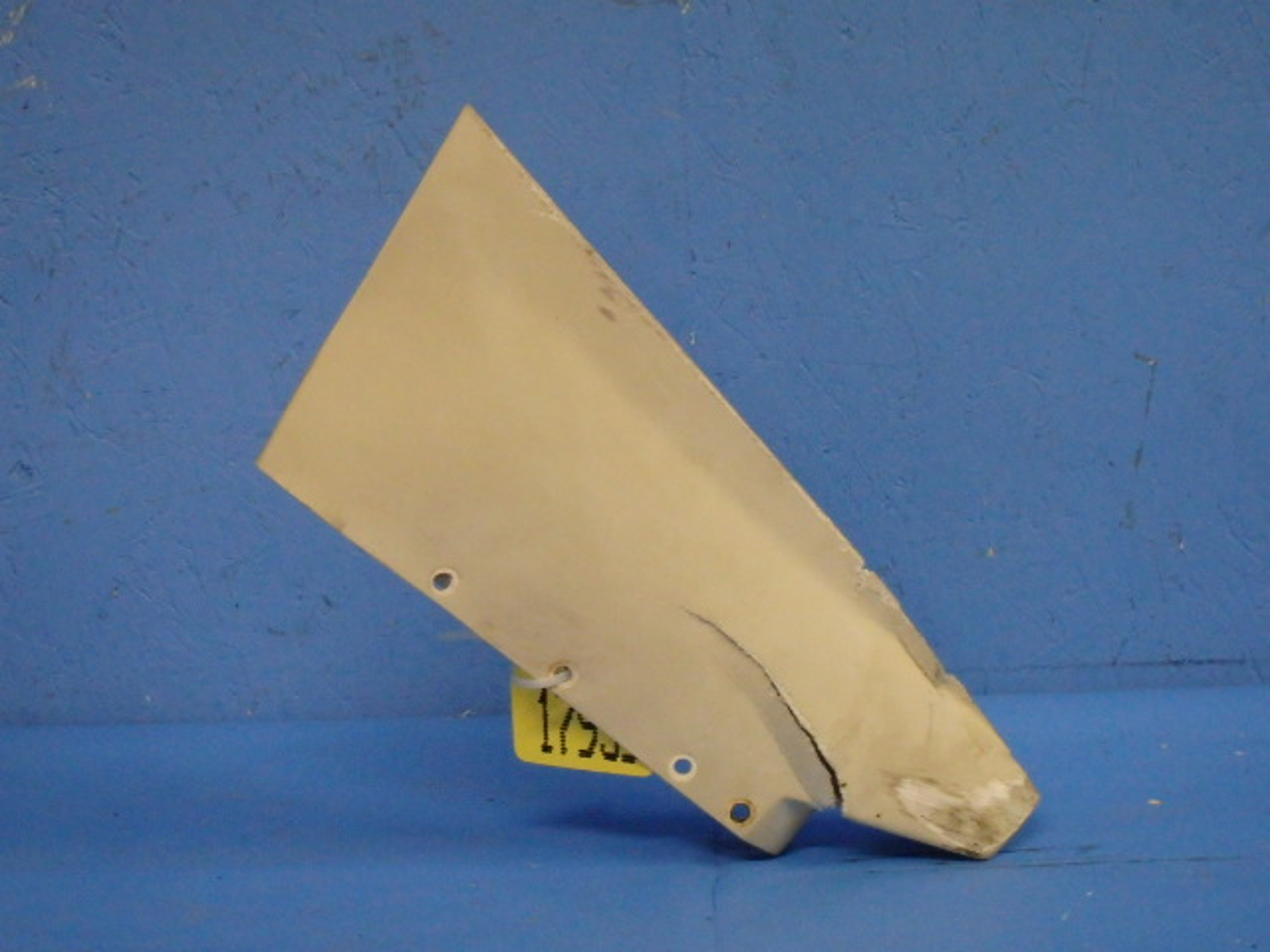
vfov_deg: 13.3
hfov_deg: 17.7
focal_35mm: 111
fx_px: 4072
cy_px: 476
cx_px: 635
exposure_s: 1/40
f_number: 5.2
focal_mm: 19.9
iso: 1600
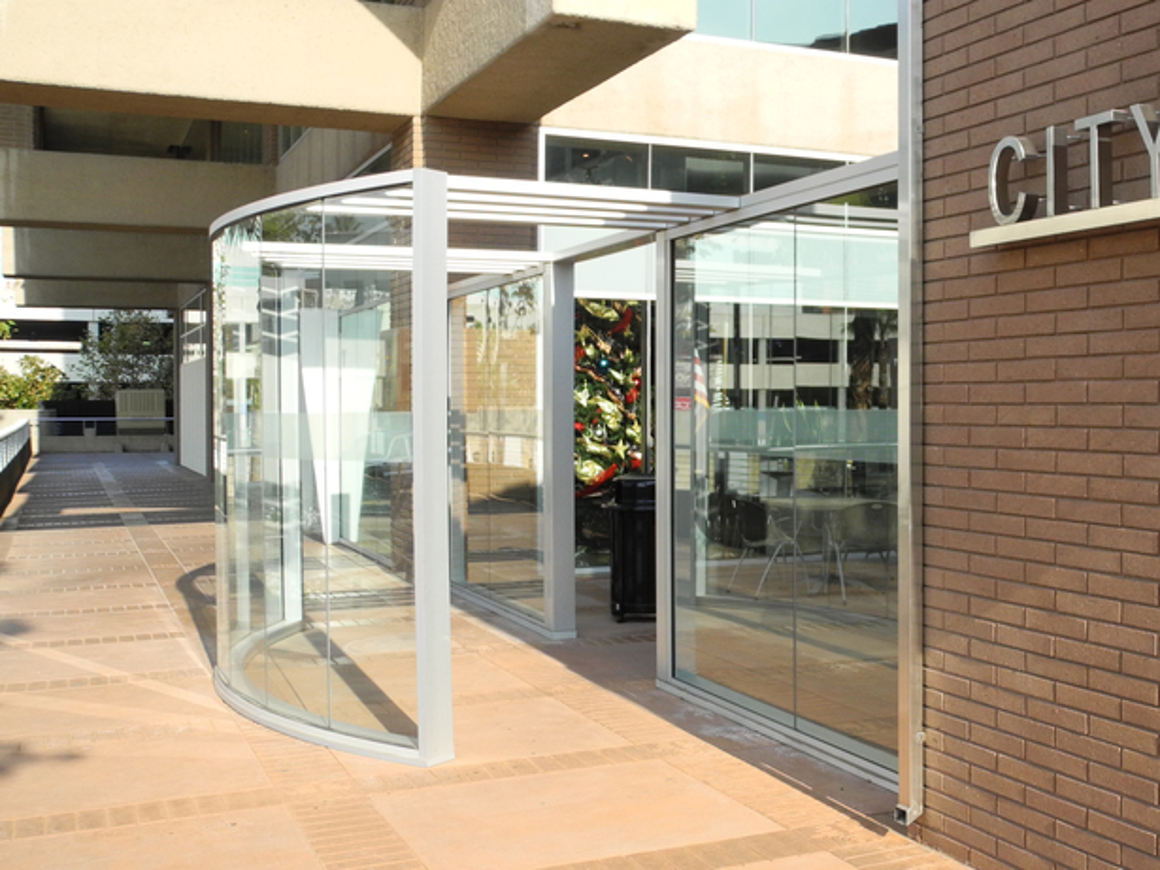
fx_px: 938
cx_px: 580
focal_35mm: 28
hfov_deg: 63.5
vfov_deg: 49.7
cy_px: 435
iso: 100
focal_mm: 6
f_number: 2.8
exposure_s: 1/820
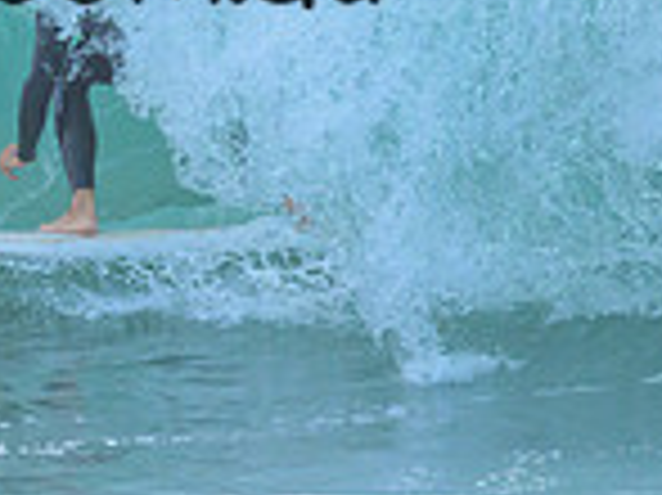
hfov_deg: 0.7
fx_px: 58090
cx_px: -95
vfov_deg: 0.5
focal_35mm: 3040
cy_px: -101
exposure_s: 1/2500
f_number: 6.3
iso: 1600
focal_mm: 800
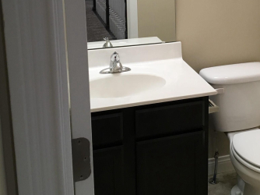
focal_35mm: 58
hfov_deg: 31.8
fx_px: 435
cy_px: 20
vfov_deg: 24.5
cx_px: 229
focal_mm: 4.15
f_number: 2.2
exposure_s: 1/30
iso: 40
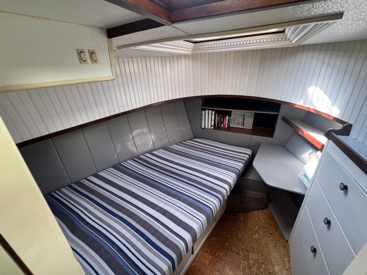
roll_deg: +0.9
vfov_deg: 85.7
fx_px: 148
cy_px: 138
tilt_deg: -24.7
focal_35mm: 14
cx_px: 184
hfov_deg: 102.1
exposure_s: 1/99
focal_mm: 2.22
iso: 160
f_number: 2.2
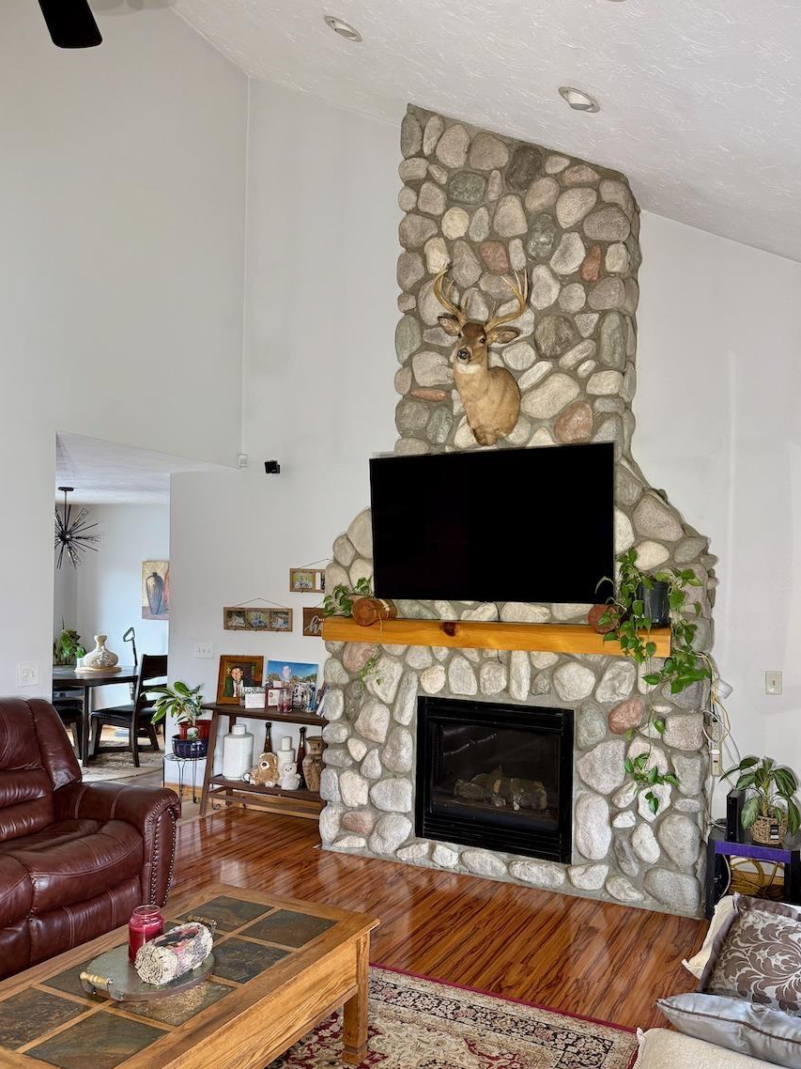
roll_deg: -1.4
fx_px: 833
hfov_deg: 51.3
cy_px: 599
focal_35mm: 27
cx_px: 439
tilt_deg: -0.5
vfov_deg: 65.1
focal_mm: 6.76
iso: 200
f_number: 1.78
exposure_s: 1/85
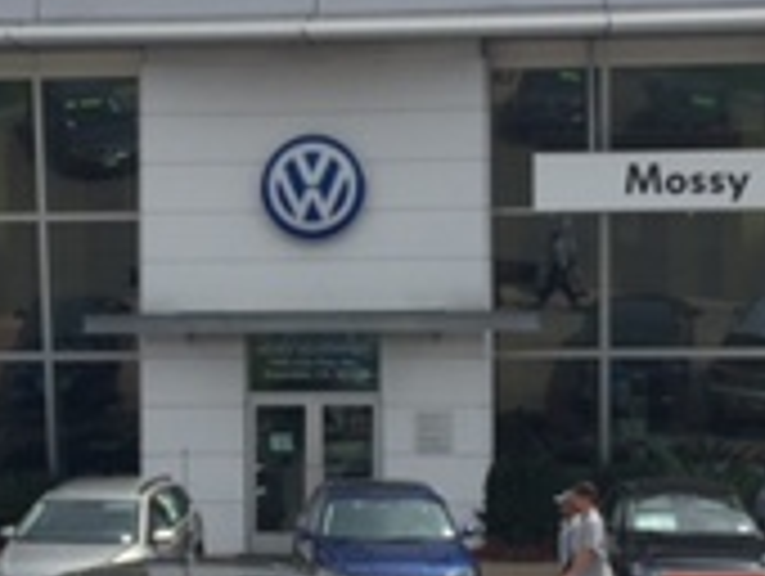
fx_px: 2412
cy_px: 369
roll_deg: -0.1
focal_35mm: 109
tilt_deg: -1.4
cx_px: 194
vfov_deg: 13.6
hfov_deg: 17.9
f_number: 2.2
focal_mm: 4.15
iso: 32
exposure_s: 1/3049
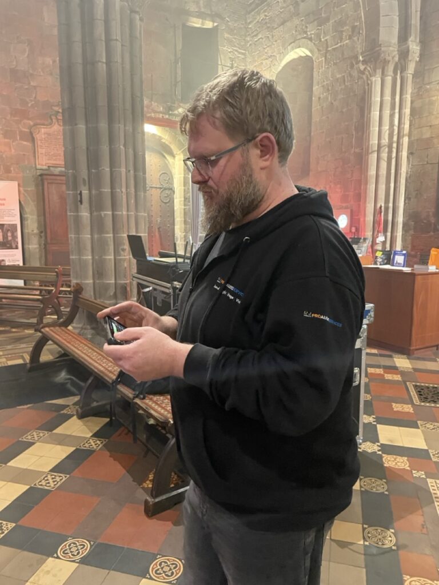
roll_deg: +0.8
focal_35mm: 26
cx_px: 220
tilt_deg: -6.2
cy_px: 292
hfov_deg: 53.1
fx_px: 440
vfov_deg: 67.3
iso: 640
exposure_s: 1/25
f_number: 1.6
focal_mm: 4.2
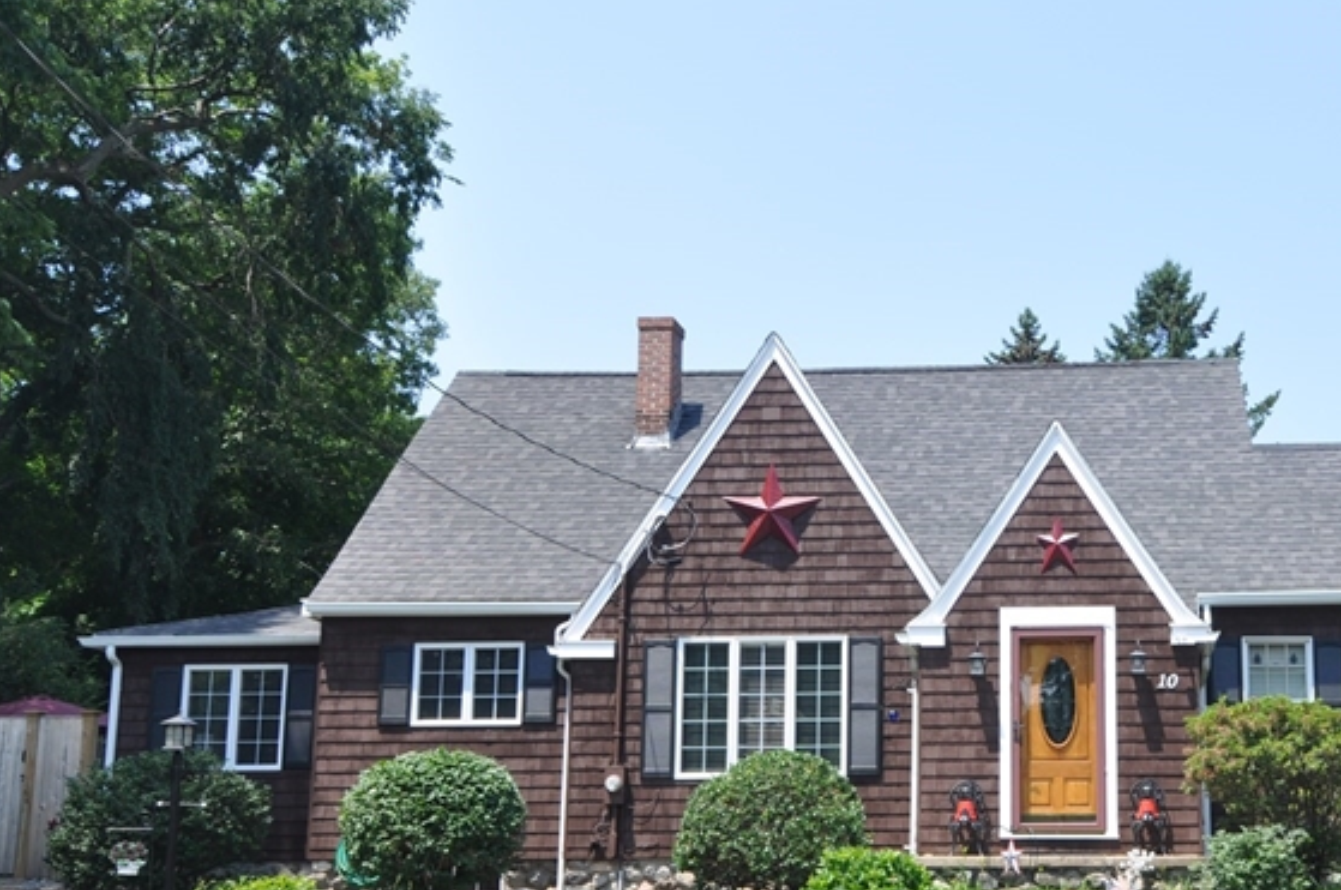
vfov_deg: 30.2
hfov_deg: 43.0
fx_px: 1637
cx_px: 1029
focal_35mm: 44
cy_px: 597
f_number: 9
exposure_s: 1/320
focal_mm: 16
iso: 200
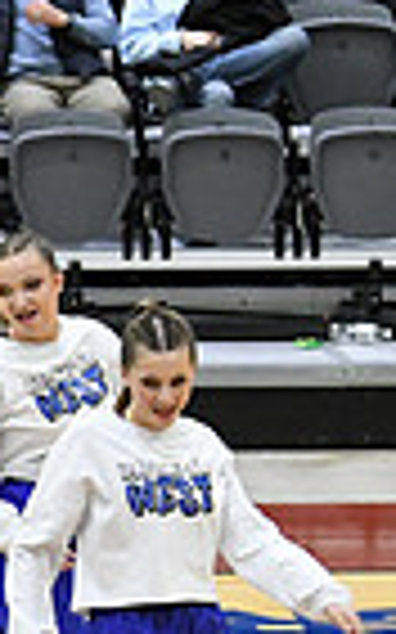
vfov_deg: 4.5
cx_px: -850
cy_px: 758
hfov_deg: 2.8
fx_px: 8107
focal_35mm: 469
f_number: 4
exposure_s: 1/250
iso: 4000
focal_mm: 75
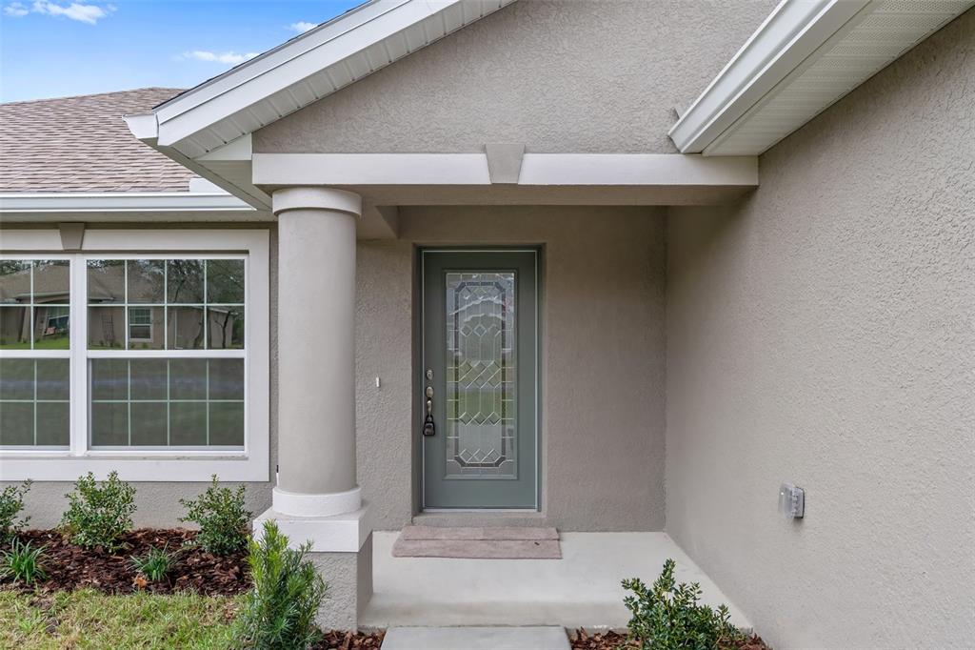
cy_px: 325
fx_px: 690
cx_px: 488
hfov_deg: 70.5
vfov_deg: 50.4
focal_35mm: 26
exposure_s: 1/90
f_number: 8
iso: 320
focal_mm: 17
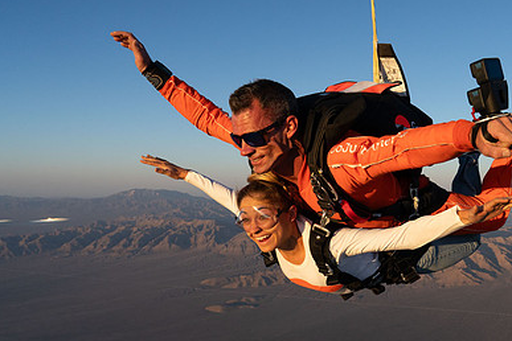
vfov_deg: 36.7
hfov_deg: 51.3
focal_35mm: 36
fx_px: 512
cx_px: 370
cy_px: 206
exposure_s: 1/2000
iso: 1250
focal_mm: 24
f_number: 8
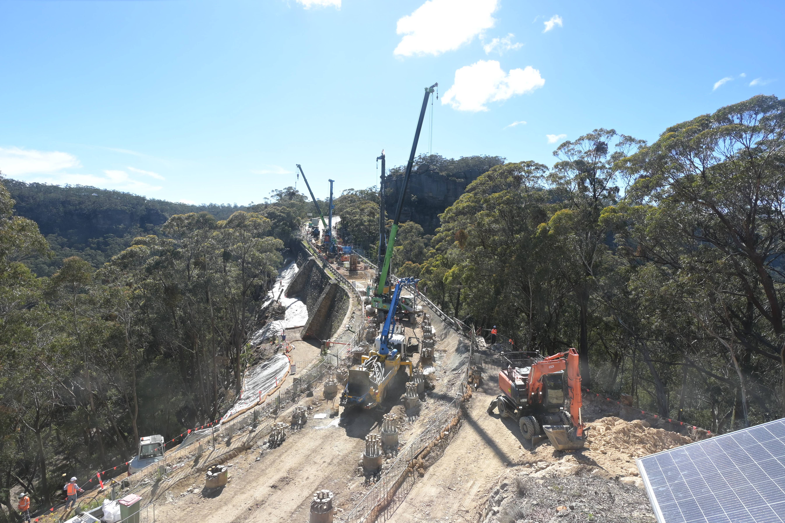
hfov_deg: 90.0
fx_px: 392
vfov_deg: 67.4
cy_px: 262
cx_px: 392
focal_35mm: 18
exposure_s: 1/250
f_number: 8
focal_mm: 12
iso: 200
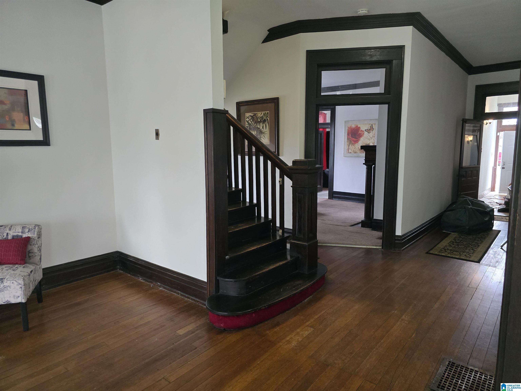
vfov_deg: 58.9
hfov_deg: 73.9
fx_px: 346
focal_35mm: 23
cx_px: 260
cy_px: 196
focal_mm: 6.3
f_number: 1.7
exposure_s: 1/120
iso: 1000
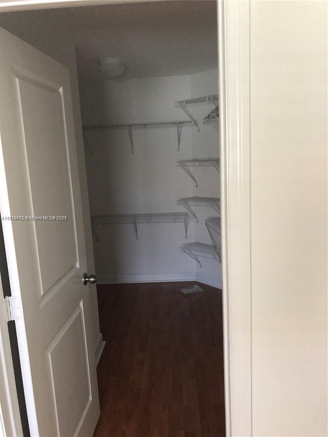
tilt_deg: -12.0
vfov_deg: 63.4
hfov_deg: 49.7
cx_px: 164
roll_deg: +0.9
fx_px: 354
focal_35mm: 28
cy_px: 218
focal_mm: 3.99
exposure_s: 1/15
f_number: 1.8
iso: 80
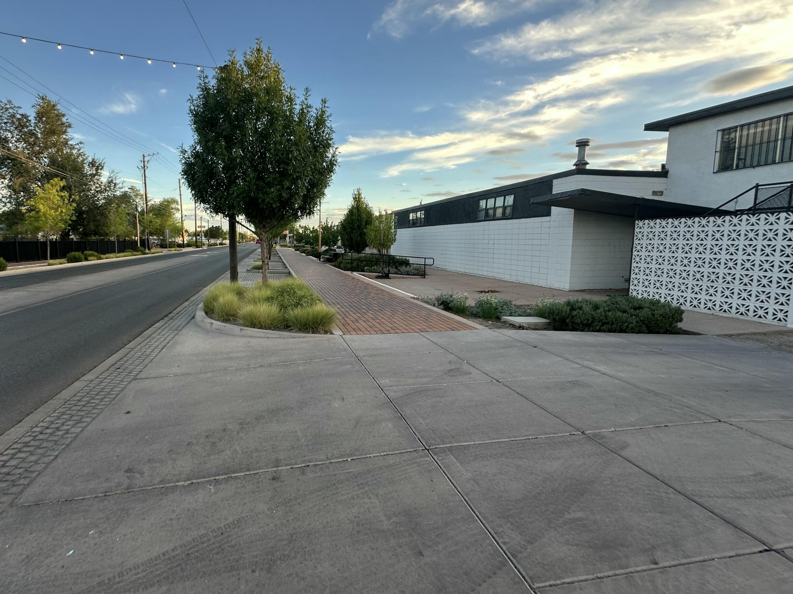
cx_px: 321
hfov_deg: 90.0
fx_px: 389
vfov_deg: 74.7
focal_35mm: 17
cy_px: 281
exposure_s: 1/99
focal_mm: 2.22
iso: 50
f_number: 2.2
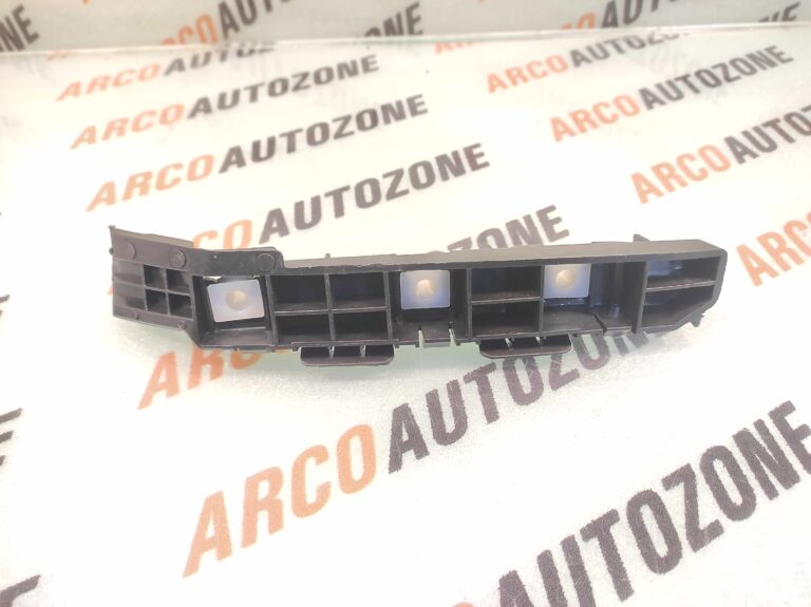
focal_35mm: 17
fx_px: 398
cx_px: 406
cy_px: 304
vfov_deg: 74.7
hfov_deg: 91.1
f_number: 1.79
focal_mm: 4.74
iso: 337
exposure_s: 1/25
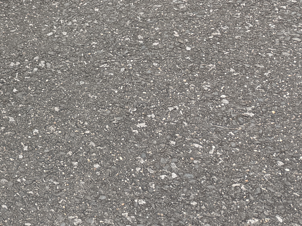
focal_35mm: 91
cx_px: -200
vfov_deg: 14.4
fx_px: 794
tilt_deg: -16.1
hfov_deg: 18.2
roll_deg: +11.6
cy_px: -174
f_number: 1.78
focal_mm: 6.76
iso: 80
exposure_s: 1/1553
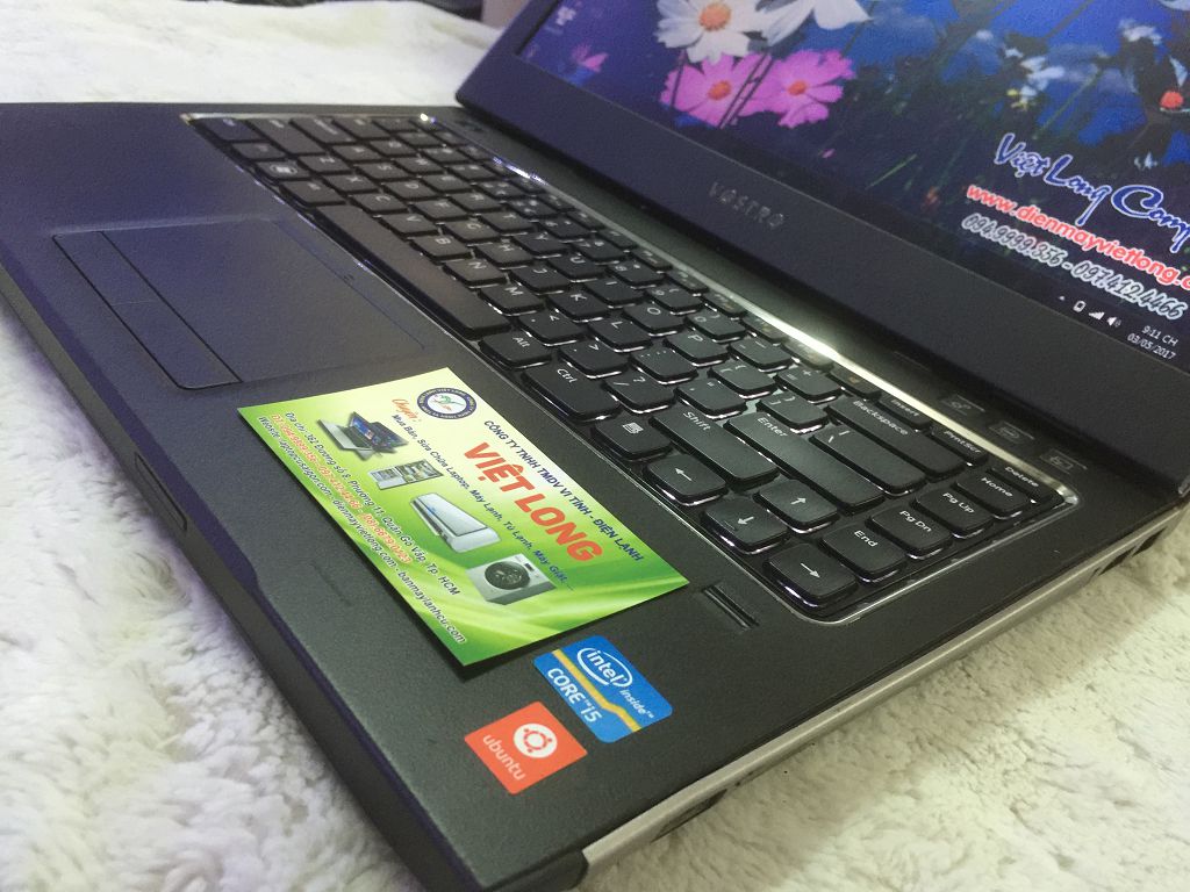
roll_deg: -14.6
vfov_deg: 48.2
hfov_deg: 61.7
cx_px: 595
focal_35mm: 29
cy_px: 446
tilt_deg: -30.8
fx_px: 997
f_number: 2.2
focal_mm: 4.15
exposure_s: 1/17
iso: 125
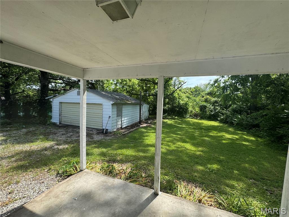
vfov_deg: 85.7
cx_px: 144
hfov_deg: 102.1
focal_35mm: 14
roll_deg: -2.8
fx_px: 117
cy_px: 108
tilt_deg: -3.5
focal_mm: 2.22
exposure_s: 1/561
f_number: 2.2
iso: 40
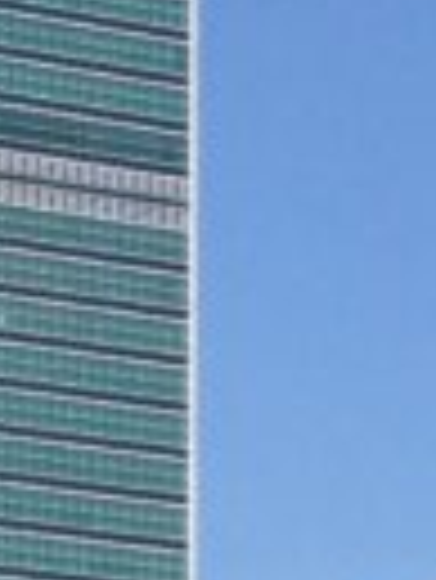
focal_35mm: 277
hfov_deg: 5.3
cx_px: -463
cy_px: 1124
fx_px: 4644
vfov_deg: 6.9
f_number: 2.4
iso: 50
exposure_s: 1/1416
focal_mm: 4.28
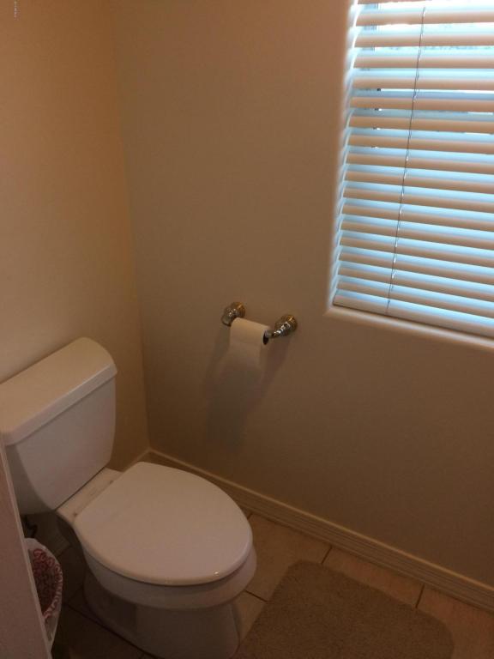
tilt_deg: -25.6
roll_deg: +3.2
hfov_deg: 48.2
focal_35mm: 29
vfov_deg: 61.7
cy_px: 330
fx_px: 552
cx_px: 247
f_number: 2.2
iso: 100
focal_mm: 4.15
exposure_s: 1/30
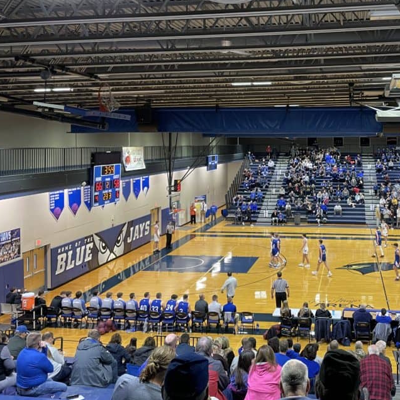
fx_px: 484
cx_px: 296
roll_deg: +1.5
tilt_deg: -1.0
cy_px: 160
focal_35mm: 37
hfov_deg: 43.6
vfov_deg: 44.7
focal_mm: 4.2
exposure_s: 1/60
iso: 250
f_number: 1.6
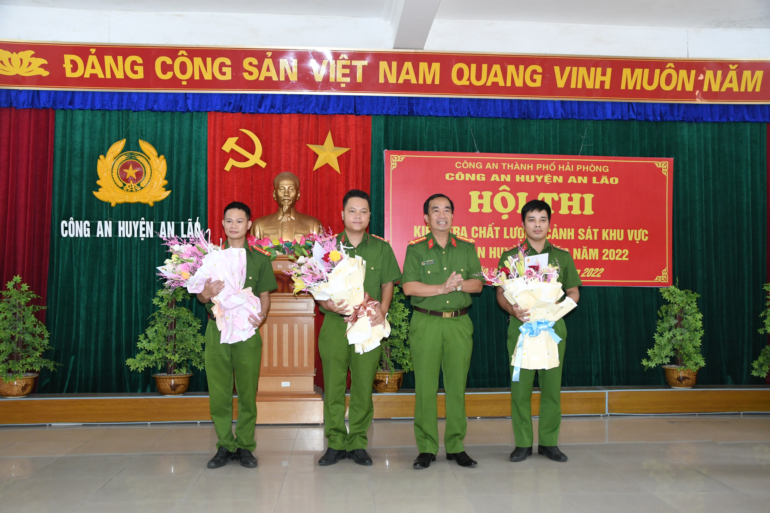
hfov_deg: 57.2
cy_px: 256
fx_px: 706
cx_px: 385
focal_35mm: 33
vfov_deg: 40.0
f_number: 5
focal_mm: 22
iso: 1600
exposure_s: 1/200
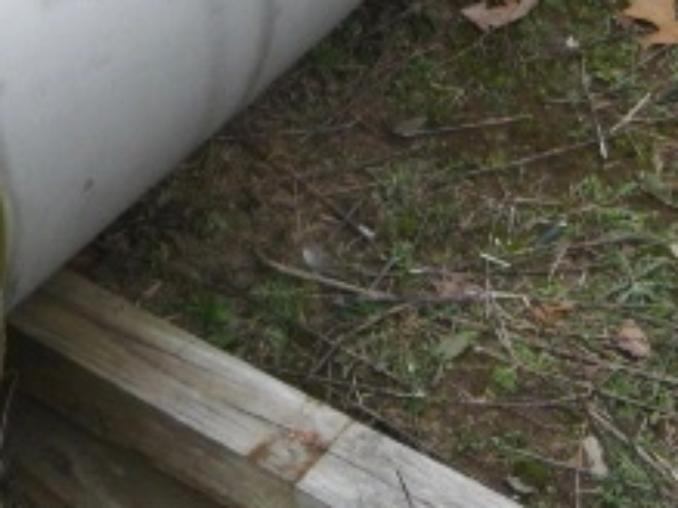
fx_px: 1605
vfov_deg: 17.1
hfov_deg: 23.8
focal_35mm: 82
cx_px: 248
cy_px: -115
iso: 100
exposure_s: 1/400
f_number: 3.3
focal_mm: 4.7
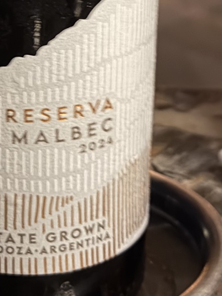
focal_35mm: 131
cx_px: 69
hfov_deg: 11.3
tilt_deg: -17.7
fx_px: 1120
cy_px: -40
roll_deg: -0.9
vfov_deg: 14.6
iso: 400
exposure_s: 1/5
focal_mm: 6.76
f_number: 1.78
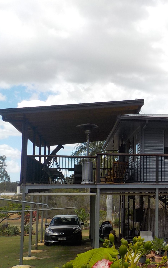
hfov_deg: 24.7
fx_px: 352
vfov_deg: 41.8
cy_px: 149
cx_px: 193
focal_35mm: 48
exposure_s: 1/1000
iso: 125
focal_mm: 4.1
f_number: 3.3
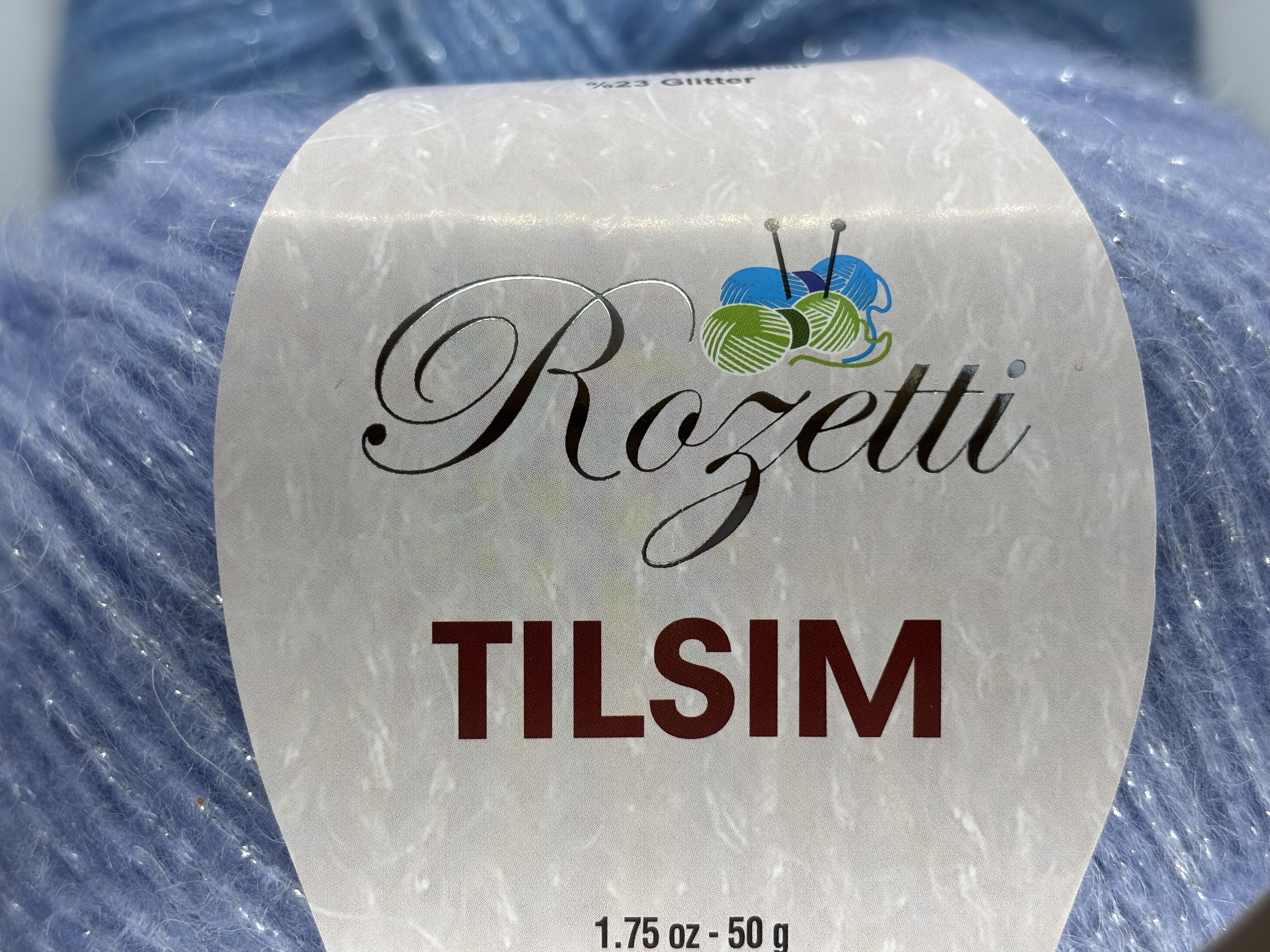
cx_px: 635
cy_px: 476
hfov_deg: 36.8
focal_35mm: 52
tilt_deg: -82.8
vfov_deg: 28.0
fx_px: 1908
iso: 32
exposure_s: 1/279
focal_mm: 5.96
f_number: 1.6
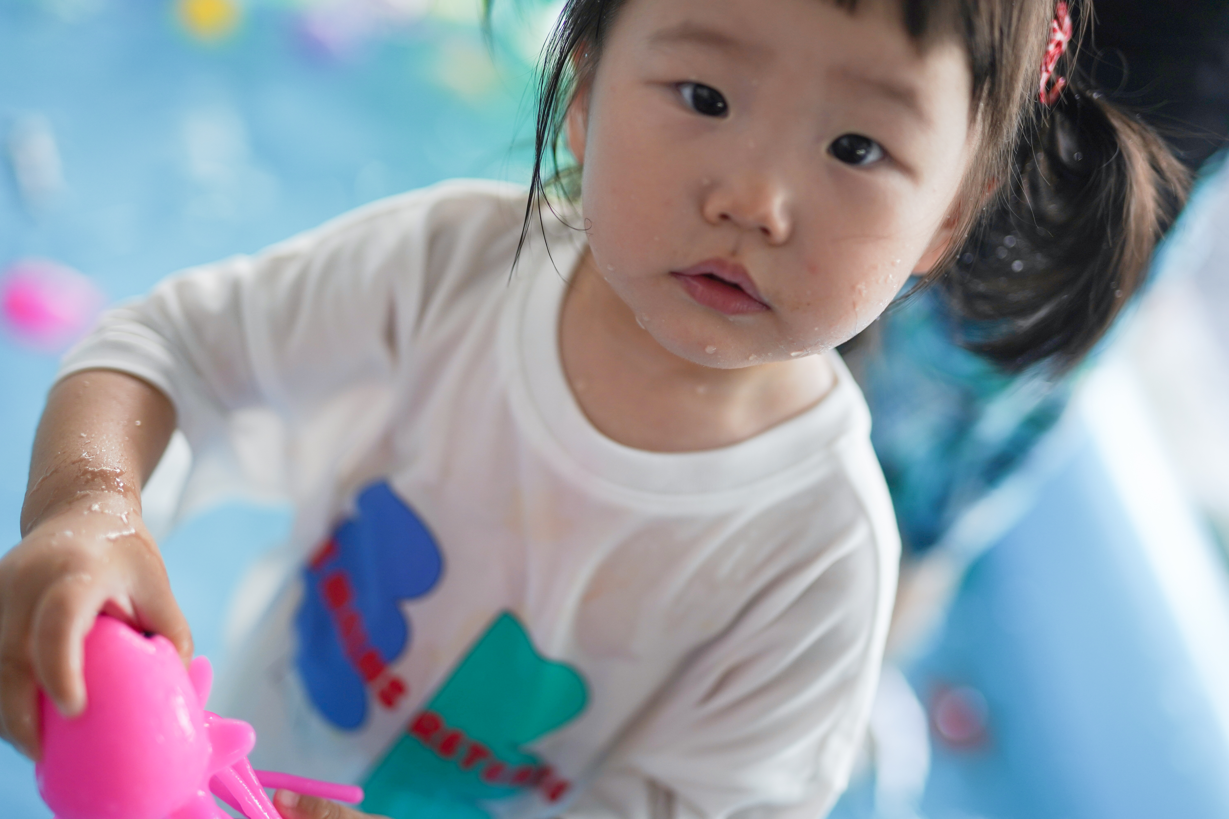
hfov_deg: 39.6
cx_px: 614
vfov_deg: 27.0
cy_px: 410
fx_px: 1707
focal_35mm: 50
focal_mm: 50
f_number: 1.4
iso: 250
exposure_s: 1/500
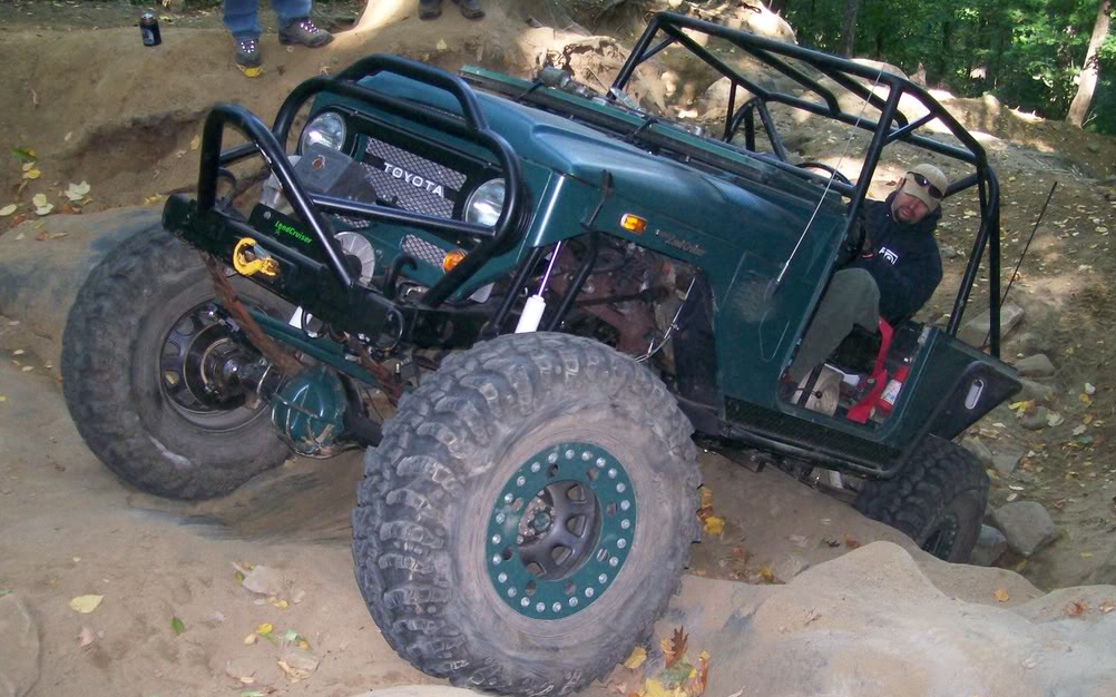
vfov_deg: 32.8
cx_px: 562
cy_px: 365
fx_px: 1186
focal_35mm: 39
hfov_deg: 50.4
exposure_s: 1/64
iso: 140
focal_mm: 6
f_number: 2.7
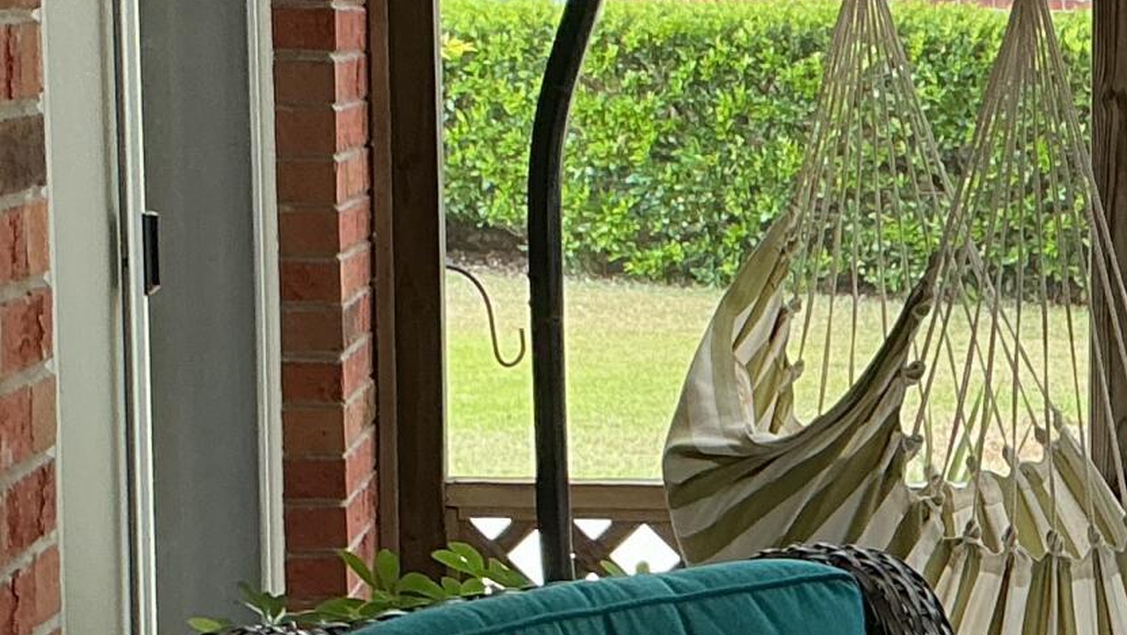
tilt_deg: -9.0
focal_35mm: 114
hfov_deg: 18.1
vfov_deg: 10.6
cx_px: 1231
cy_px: 498
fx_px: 3408
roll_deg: -0.8
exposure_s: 1/120
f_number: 1.8
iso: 32
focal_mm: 3
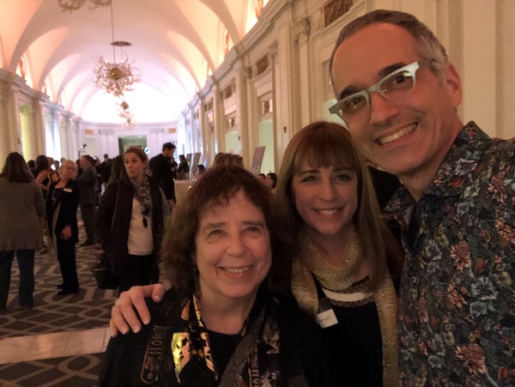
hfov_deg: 56.8
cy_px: 194
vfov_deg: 44.2
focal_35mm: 32
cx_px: 258
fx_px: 476
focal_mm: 2.87
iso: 640
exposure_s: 1/17
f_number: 2.2
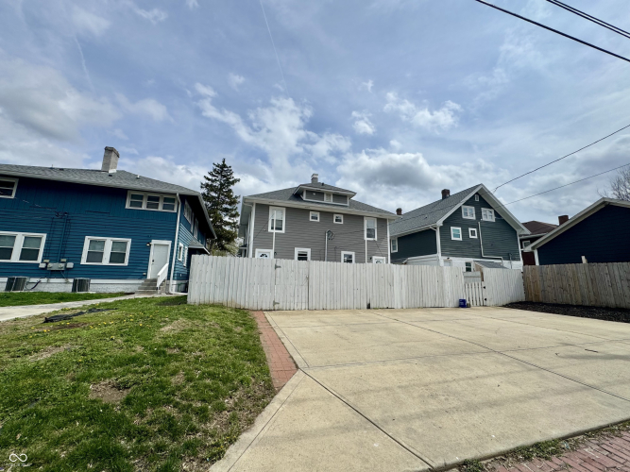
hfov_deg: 102.1
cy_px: 236
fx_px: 255
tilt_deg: +9.8
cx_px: 315
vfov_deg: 85.7
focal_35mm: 14
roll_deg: -1.6
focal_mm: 2.22
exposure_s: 1/3906
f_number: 2.2
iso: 40
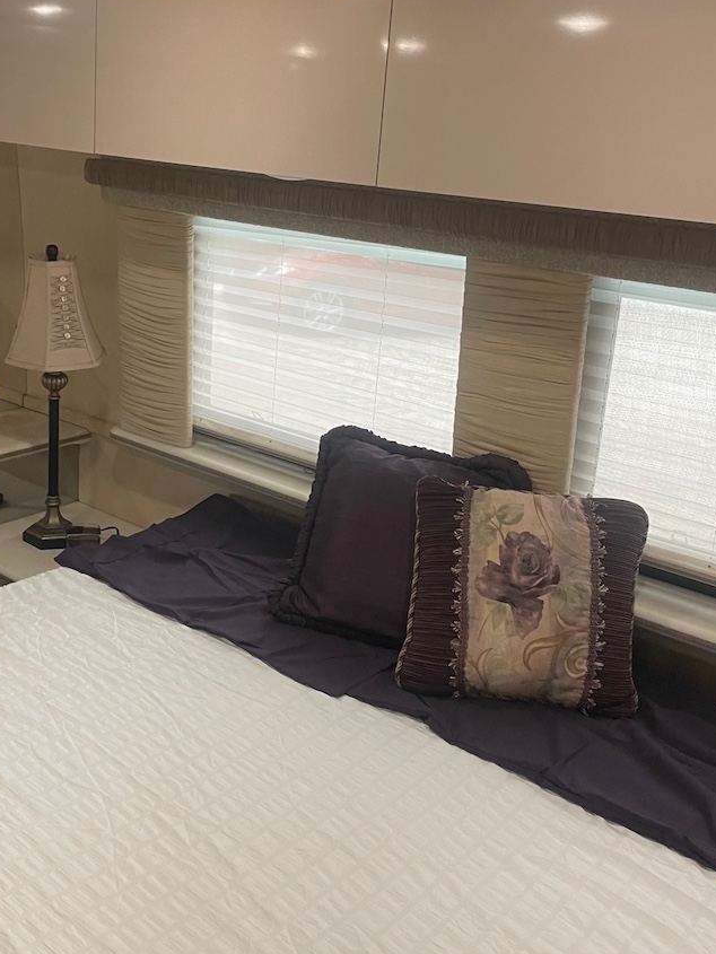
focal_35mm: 41
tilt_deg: -12.5
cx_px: 267
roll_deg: -3.1
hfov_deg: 34.9
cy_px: 434
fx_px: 1130
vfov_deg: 45.7
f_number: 1.6
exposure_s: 1/60
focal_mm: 4.2
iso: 100
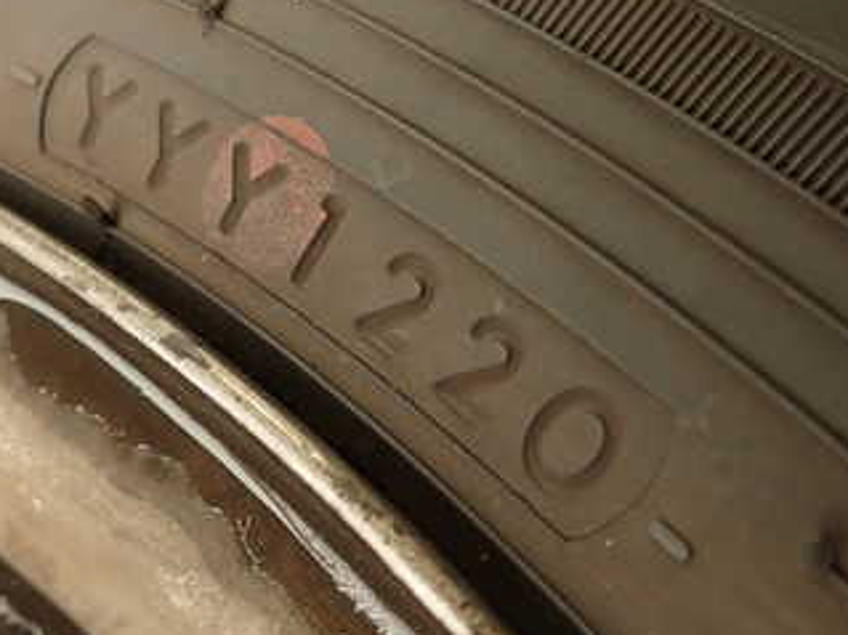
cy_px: 311
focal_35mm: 47
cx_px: 319
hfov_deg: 40.2
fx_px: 1151
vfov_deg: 30.9
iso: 125
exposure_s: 1/60
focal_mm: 4.5
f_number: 2
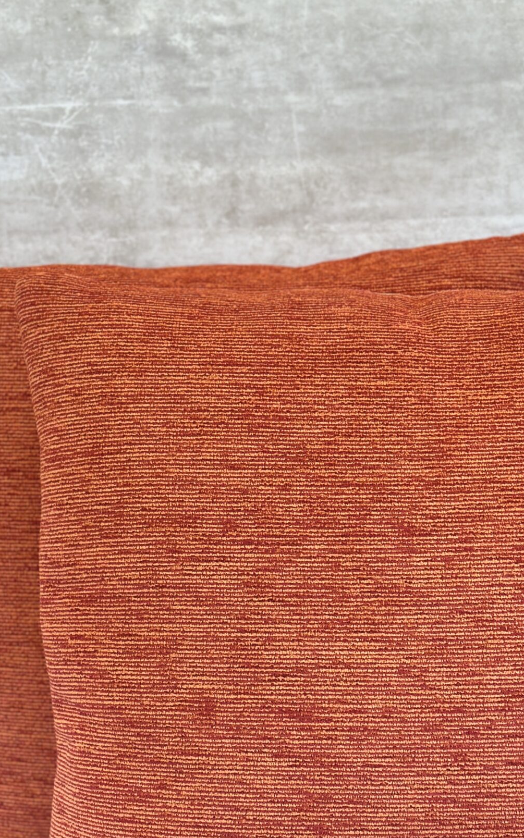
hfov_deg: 16.1
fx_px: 1851
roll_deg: +2.3
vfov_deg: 25.4
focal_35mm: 81
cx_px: 349
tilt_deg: -13.8
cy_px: 530
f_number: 1.78
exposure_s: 1/120
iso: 100
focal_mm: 6.86
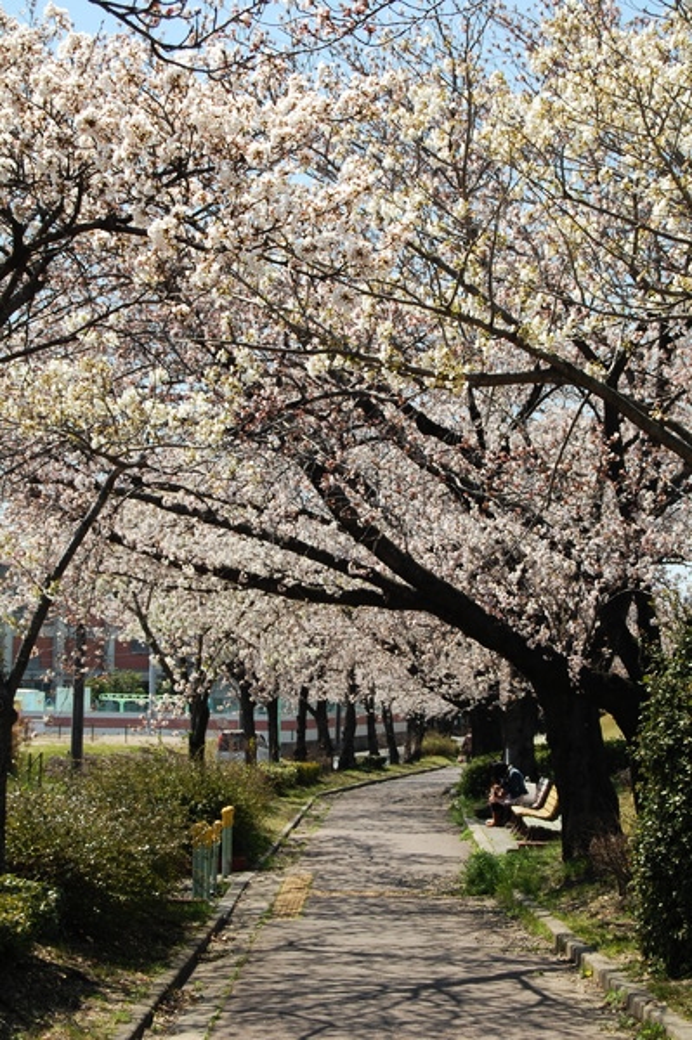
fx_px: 2383
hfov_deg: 16.5
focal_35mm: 82
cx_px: 346
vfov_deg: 24.6
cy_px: 520
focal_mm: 55
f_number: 9
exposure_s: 1/320
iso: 200
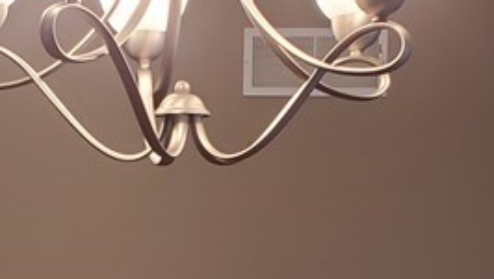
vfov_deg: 11.1
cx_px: 149
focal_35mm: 109
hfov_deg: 19.5
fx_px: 1429
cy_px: 242
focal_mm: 4.3
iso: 200
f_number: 2.4
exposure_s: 1/60
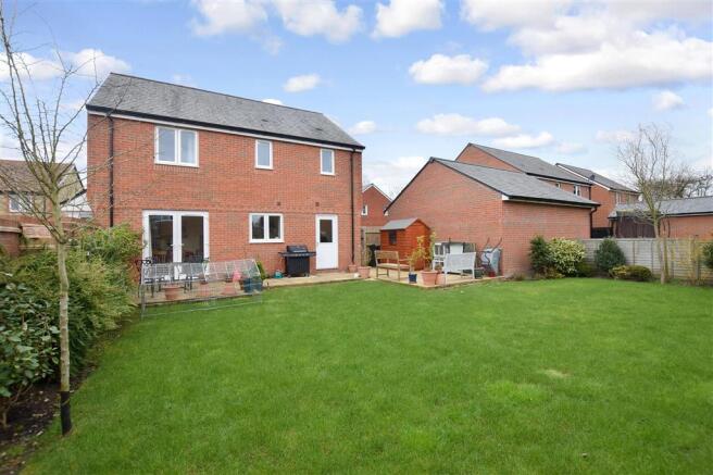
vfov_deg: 77.3
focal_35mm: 15
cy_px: 238
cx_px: 356
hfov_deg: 100.4
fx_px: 297
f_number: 8
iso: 500
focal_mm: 10
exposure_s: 1/400
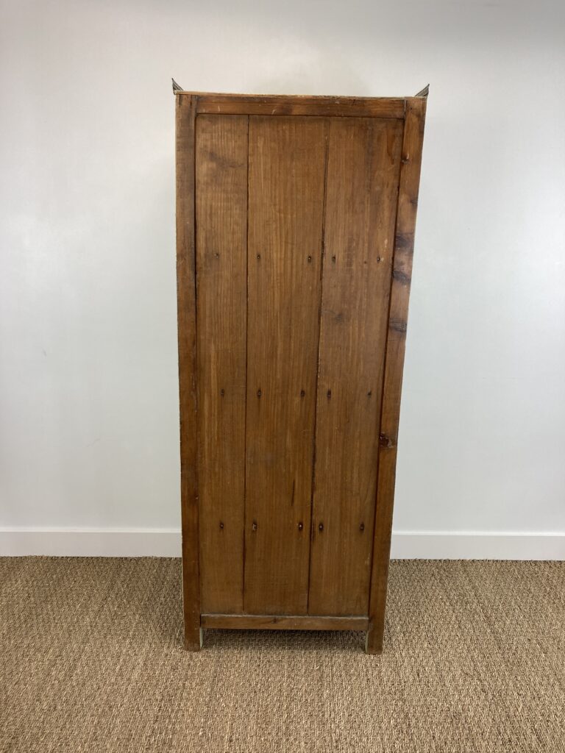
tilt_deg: -12.8
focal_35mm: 28
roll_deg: -1.0
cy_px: 376
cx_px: 282
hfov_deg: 49.7
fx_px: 609
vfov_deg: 63.4
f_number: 1.8
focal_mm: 3.99
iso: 40
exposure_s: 1/100
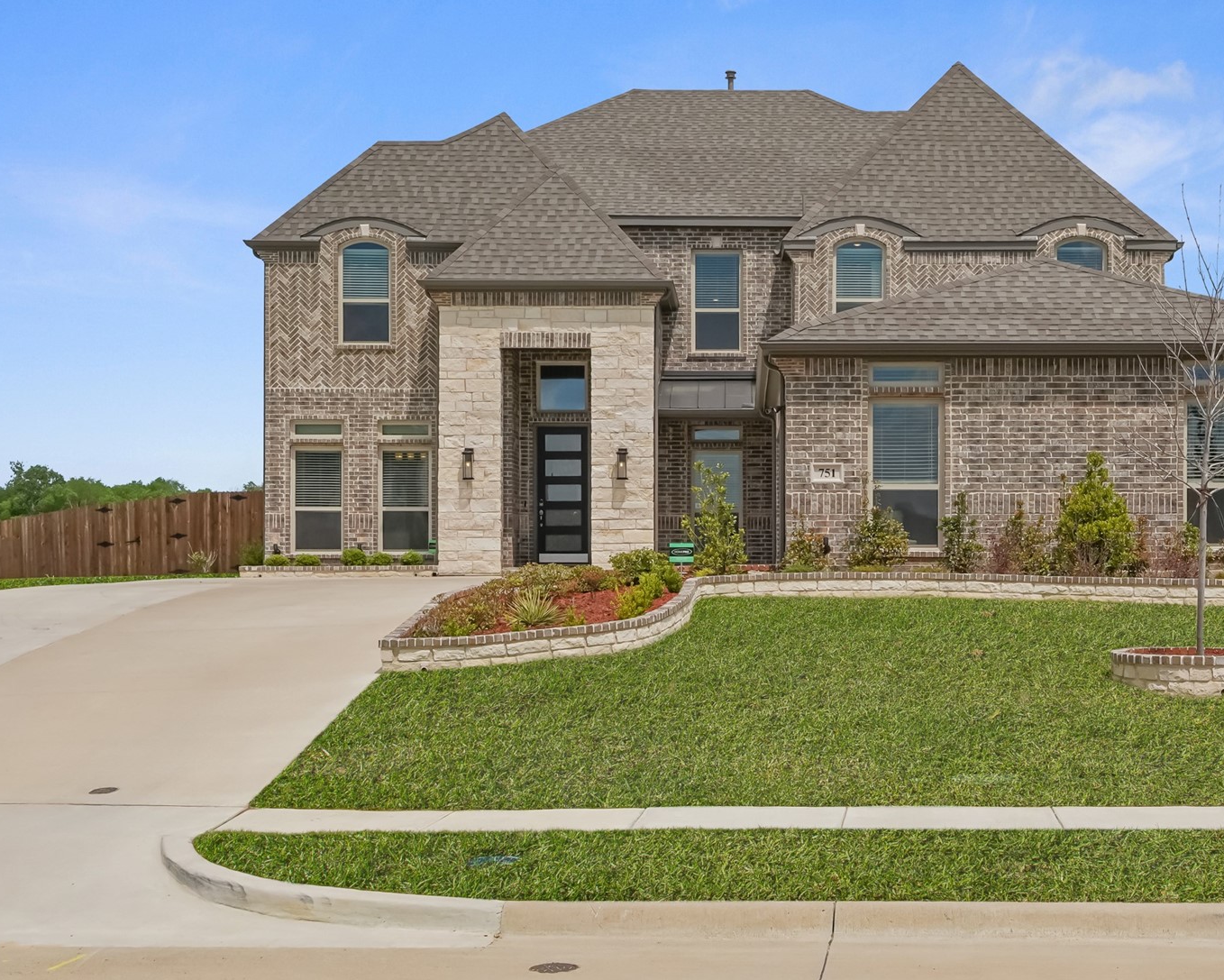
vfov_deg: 28.1
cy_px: 508
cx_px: 795
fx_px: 1957
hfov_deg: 34.5
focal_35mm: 54
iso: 640
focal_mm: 24
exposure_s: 1/2000
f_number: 9
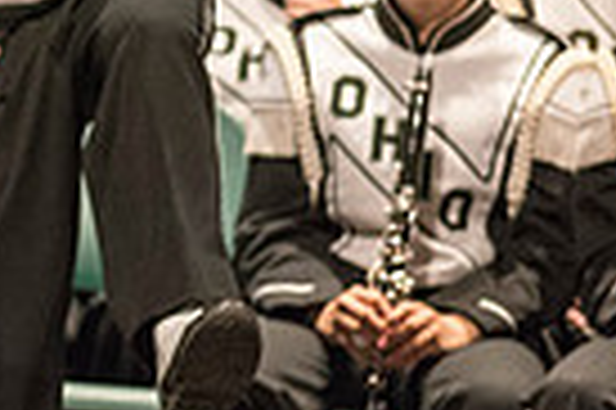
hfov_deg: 1.6
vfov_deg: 1.1
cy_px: -128
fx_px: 21722
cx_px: -562
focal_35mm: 1271
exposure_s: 1/500
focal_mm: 300
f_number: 2.8
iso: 4000
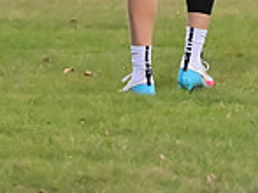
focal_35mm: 654
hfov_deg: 3.0
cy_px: -73
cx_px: 291
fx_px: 4870
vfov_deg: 2.3
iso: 6400
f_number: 4
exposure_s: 1/500
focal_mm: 115
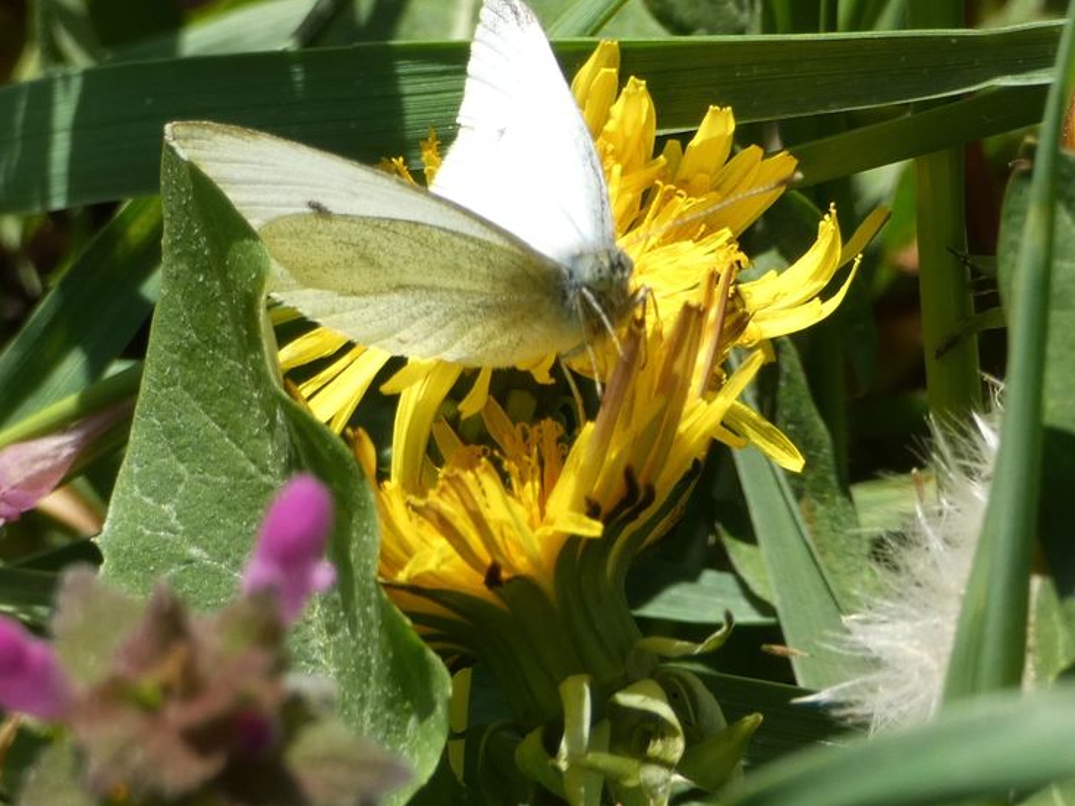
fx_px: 9038
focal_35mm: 291
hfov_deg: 6.8
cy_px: 350
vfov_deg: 5.1
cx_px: 457
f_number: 5.5
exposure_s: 1/160
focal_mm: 44.8
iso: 80
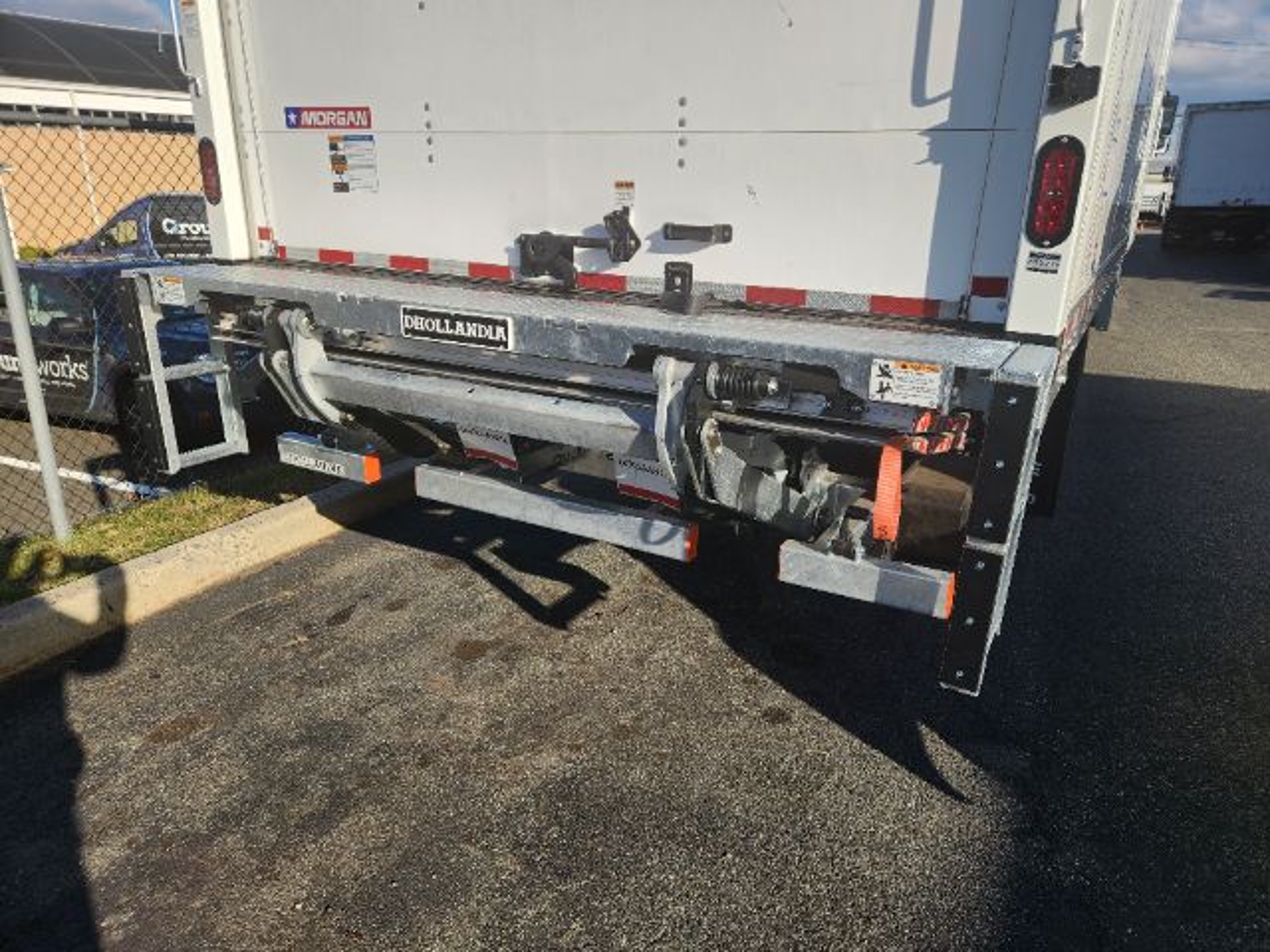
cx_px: 635
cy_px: 476
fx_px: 844
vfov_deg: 58.9
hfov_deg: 73.9
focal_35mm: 23
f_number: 1.8
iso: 20
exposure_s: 1/1336
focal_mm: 5.4
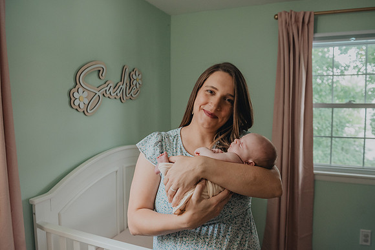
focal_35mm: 28
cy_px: 121
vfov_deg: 47.0
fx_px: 288
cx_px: 194
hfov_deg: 66.1
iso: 1600
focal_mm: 26
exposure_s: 1/125
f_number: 4
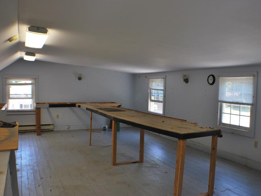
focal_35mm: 43
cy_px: 98
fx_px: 324
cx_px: 146
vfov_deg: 33.6
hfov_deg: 43.8
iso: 200
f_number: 4.2
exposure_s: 1/60
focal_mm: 26
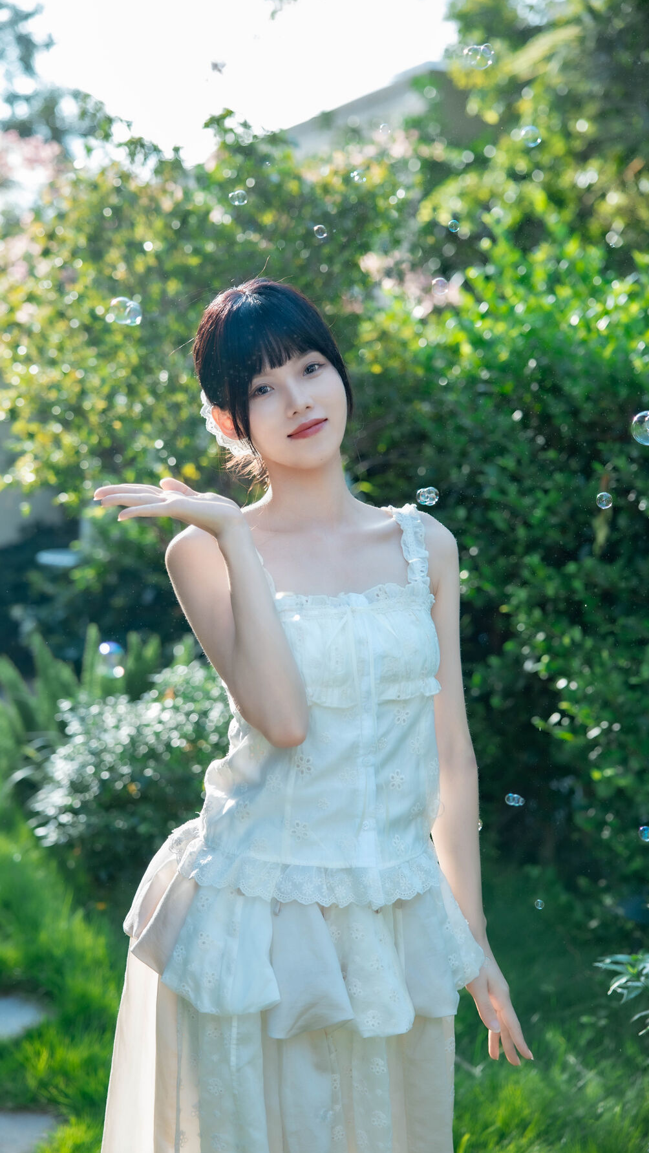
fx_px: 1713
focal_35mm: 56
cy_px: 580
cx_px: 279
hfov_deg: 21.4
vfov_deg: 37.2
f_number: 2.8
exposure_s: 1/320
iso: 200
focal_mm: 52
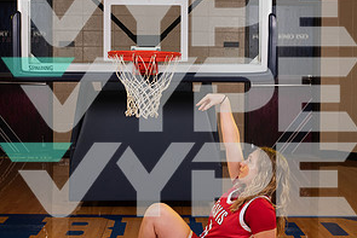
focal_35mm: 64
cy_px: 95
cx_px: 180
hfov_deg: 31.4
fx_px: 635
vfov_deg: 21.2
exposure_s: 1/320
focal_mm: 42
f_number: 7.1
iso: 320
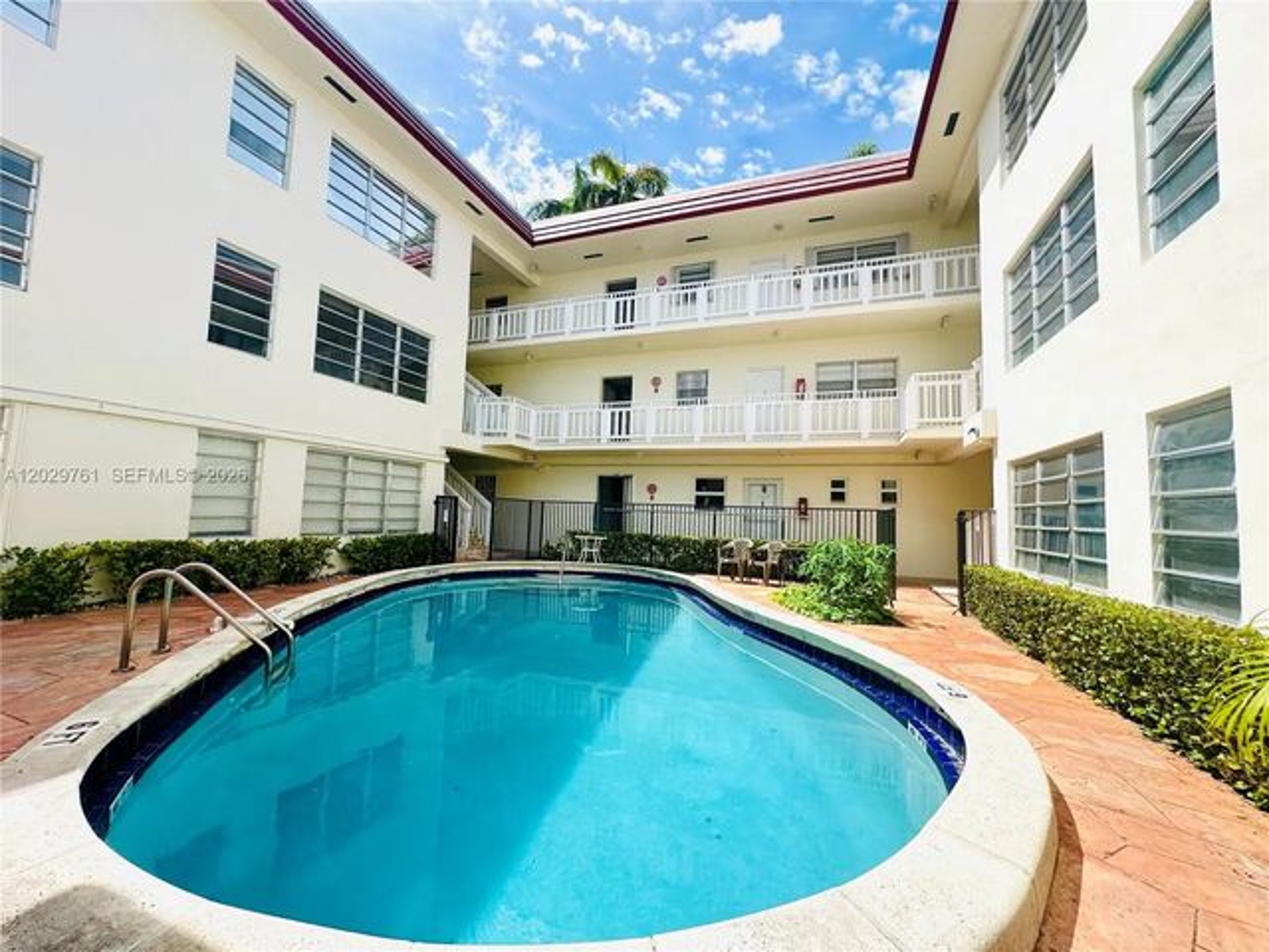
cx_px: 634
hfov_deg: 102.1
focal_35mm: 14
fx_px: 513
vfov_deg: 85.7
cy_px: 476
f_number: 2.2
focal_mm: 2.22
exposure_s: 1/1350
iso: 40
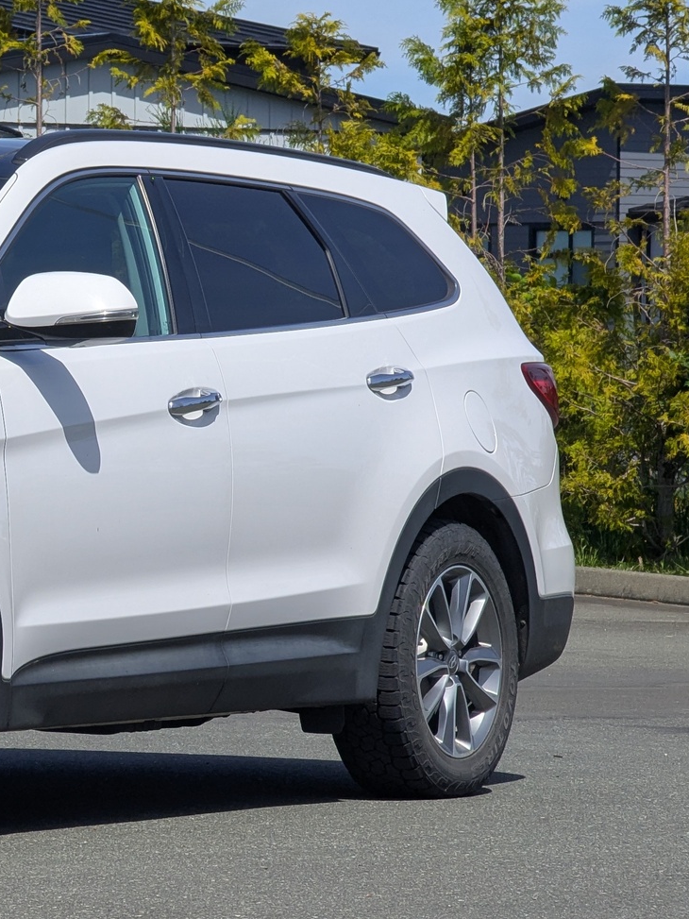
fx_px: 5917
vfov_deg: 8.9
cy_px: 361
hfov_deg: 6.6
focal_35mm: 223
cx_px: -192
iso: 43
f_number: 3.5
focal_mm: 19
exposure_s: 1/927
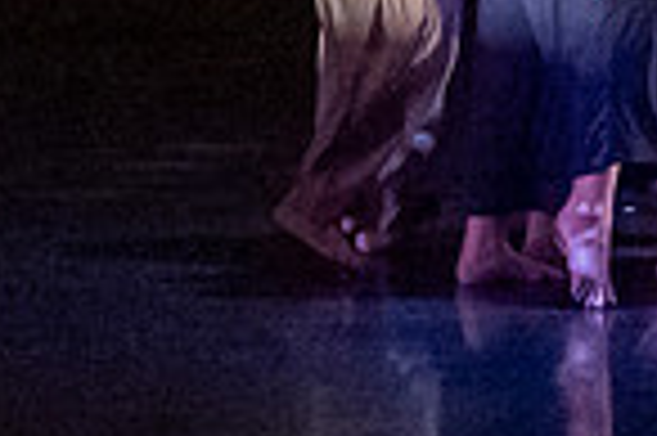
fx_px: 4740
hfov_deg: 7.8
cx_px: 1019
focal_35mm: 260
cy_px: -553
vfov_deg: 5.1
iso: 4000
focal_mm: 28
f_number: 3.2
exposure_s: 1/320
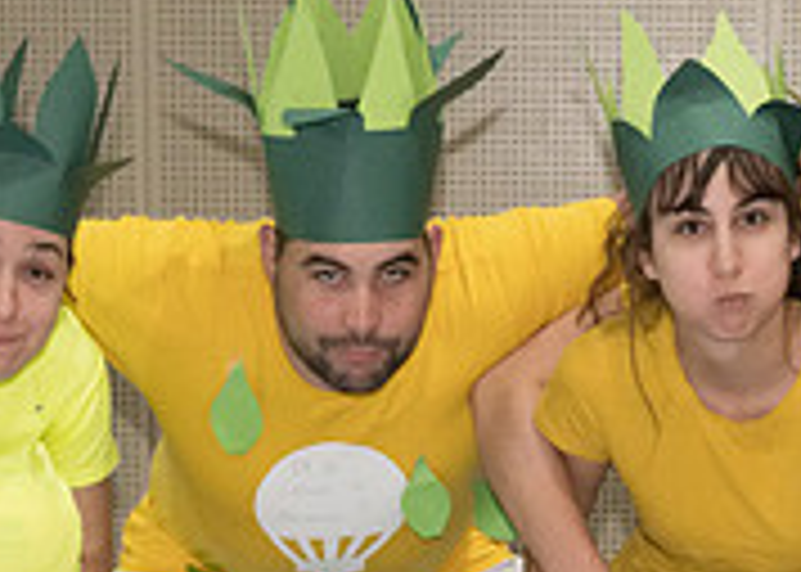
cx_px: 818
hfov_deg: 13.5
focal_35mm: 147
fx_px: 3343
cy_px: 701
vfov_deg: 9.6
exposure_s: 1/500
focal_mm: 26.6
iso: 5000
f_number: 2.8
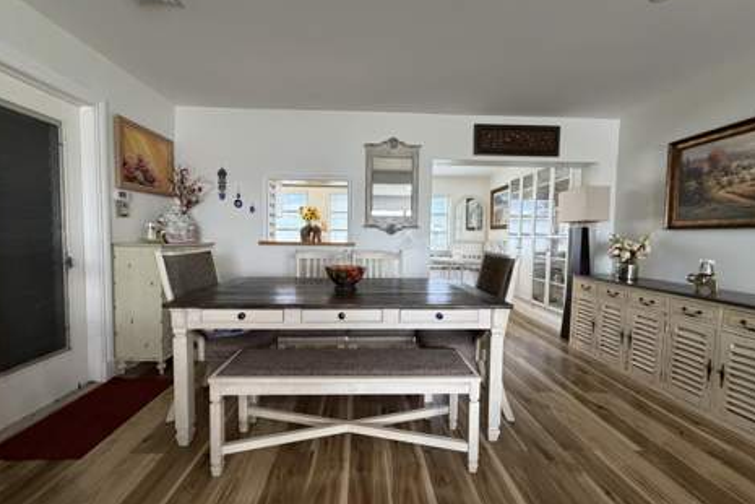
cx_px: 373
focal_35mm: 15
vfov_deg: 77.3
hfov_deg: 100.4
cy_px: 251
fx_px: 315
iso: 400
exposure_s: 1/60
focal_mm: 2.22
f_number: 2.2
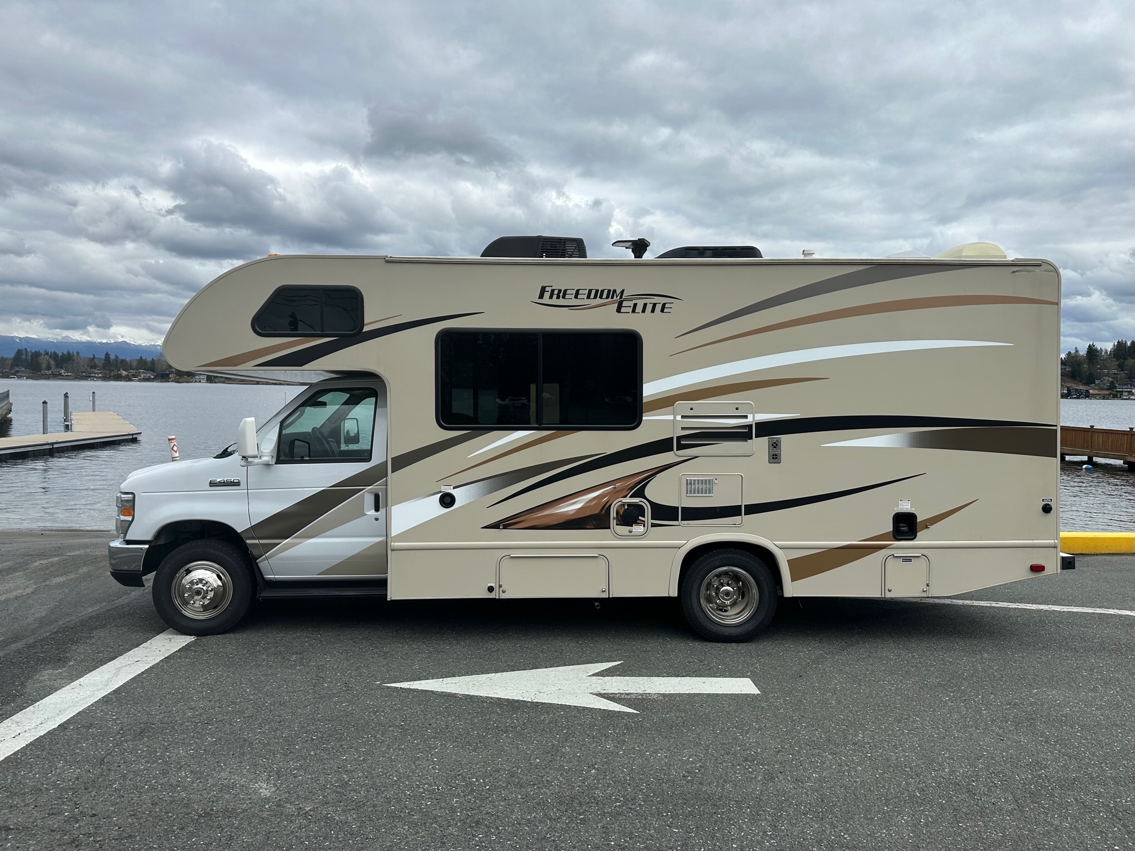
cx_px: 568
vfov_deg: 56.8
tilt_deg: -4.1
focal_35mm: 24
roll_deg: -1.5
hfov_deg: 71.6
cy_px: 426
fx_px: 787
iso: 80
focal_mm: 6.86
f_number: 1.78
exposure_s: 1/4184
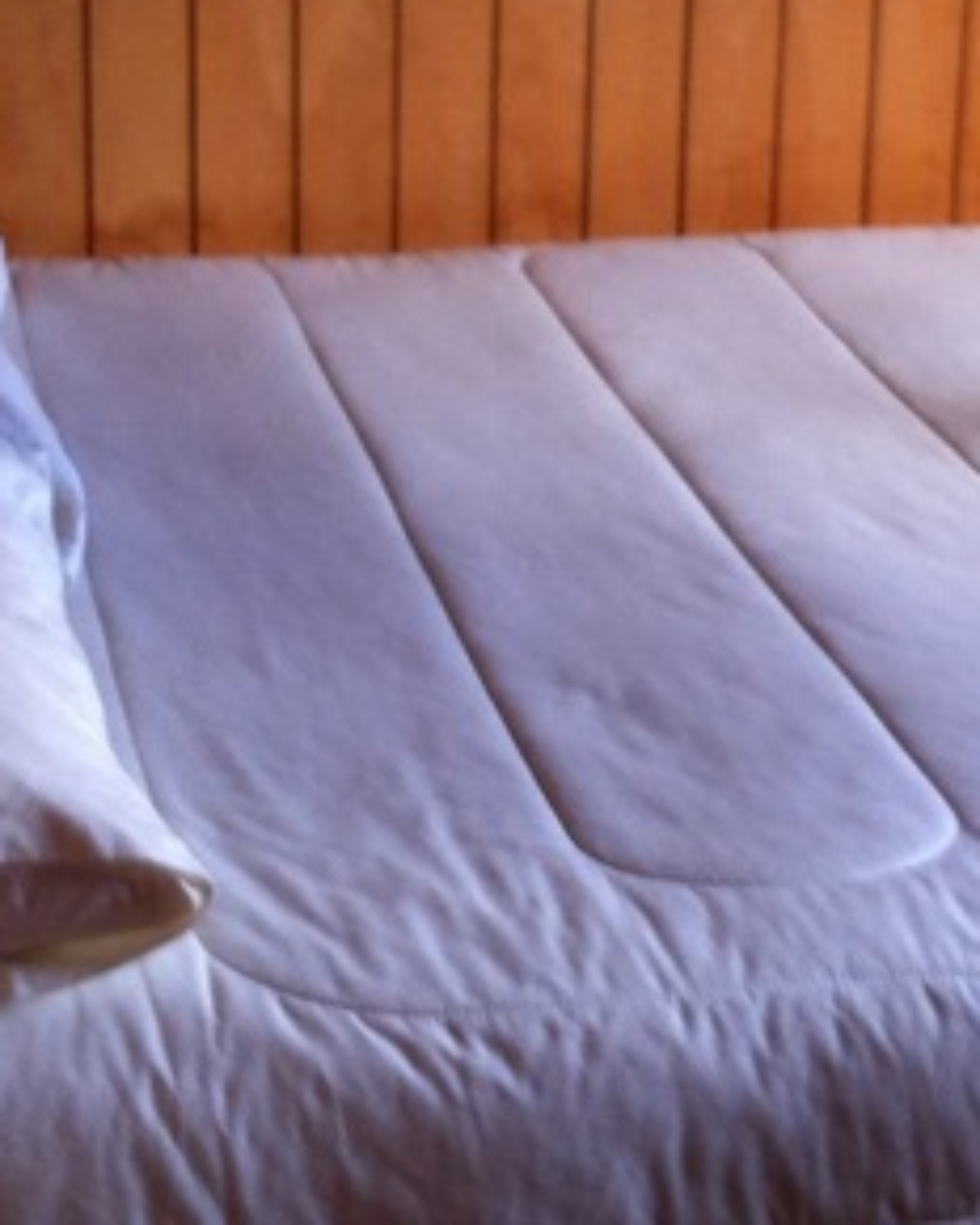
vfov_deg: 20.1
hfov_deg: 16.3
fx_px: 3408
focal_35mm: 94
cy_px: 190
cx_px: 722
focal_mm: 3.85
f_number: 2.8
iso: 125
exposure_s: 1/15
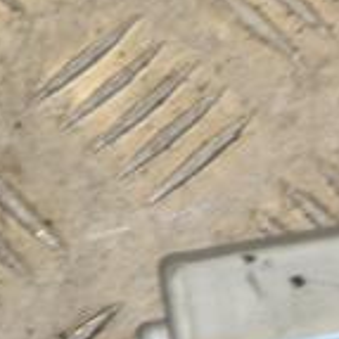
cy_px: 230
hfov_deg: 5.8
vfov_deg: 5.9
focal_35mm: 295
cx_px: 657
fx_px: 3266
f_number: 5.6
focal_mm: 55
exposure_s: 1/125
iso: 400
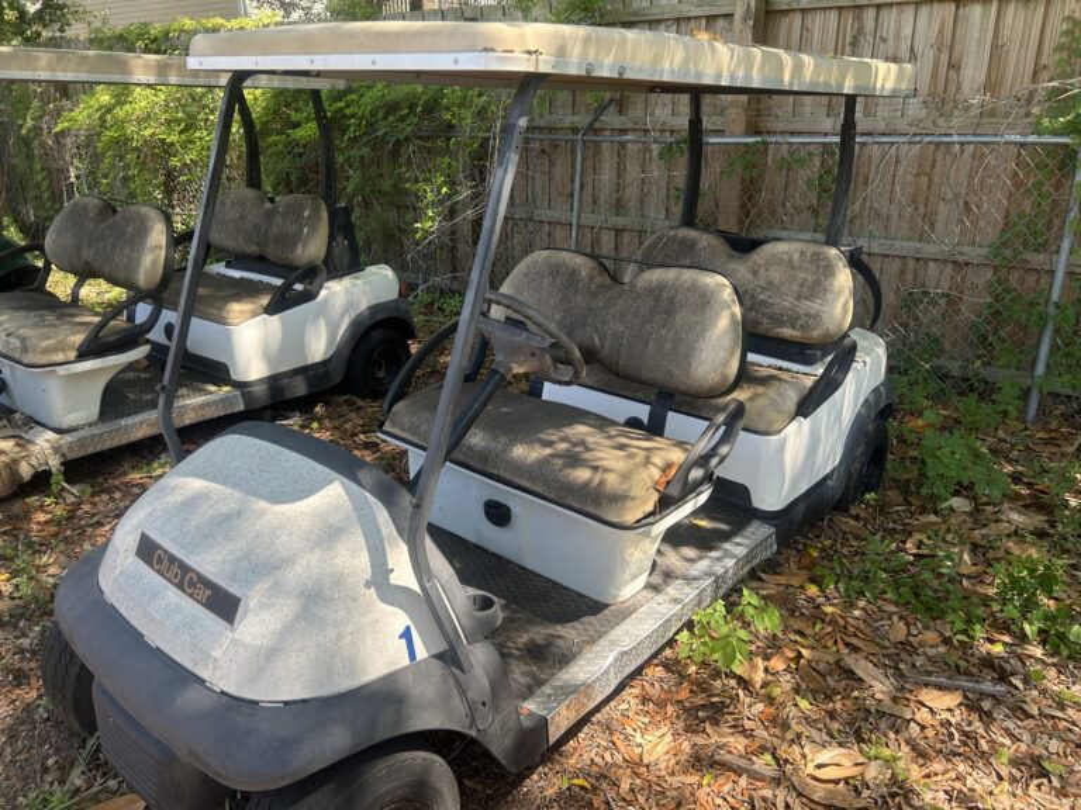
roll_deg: +0.2
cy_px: 405
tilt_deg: -19.6
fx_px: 812
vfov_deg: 53.1
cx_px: 540
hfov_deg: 67.3
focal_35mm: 26
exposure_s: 1/381
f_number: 1.5
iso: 50
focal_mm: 5.7
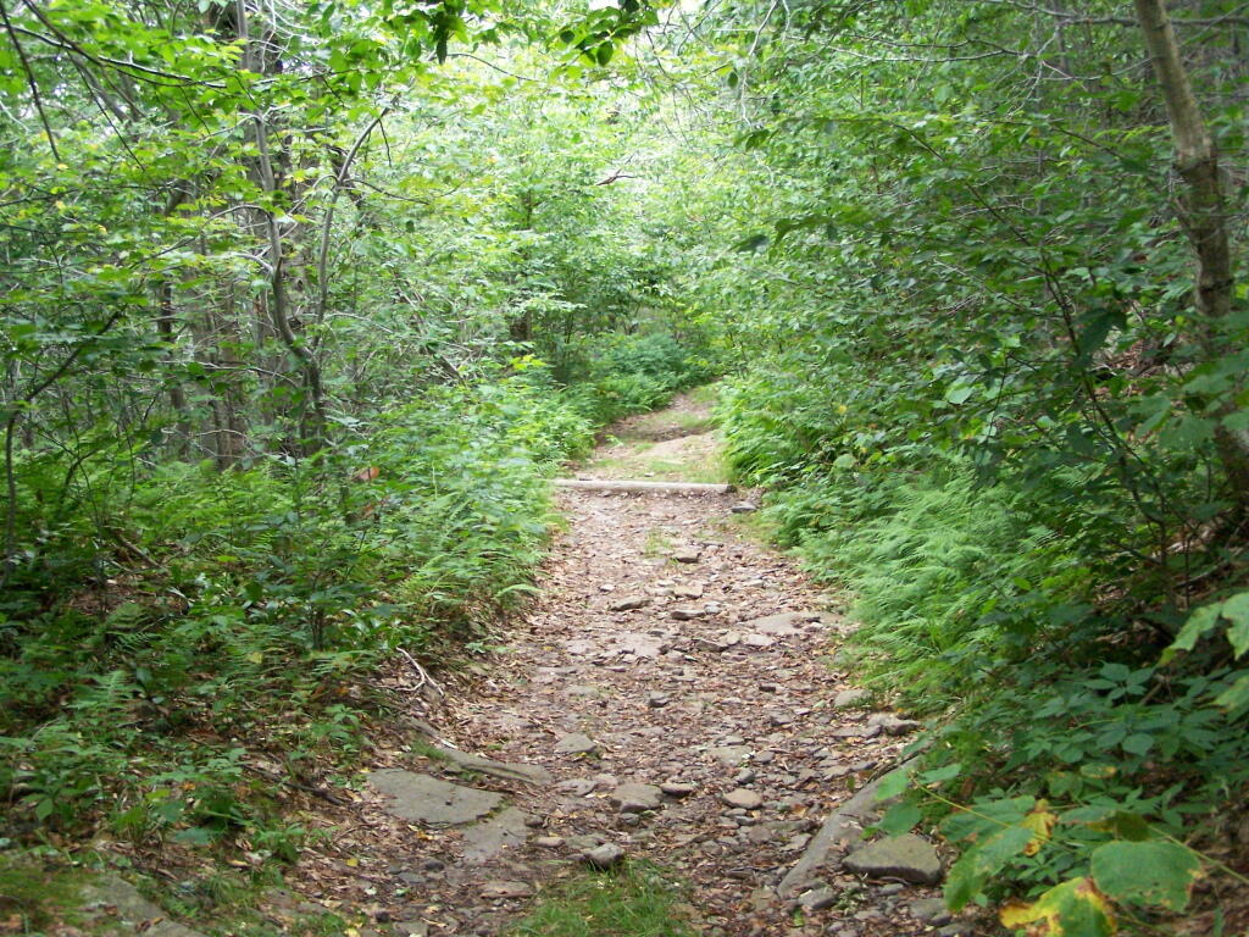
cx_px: 624
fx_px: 1732
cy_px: 468
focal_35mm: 48
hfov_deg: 39.7
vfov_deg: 30.3
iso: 400
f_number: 3
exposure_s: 1/80
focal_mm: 8
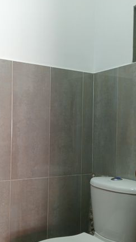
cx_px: 74
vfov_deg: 43.7
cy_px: 133
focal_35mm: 47
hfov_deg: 25.4
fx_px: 301
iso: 232
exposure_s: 1/33.3
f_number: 1.8
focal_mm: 3.98
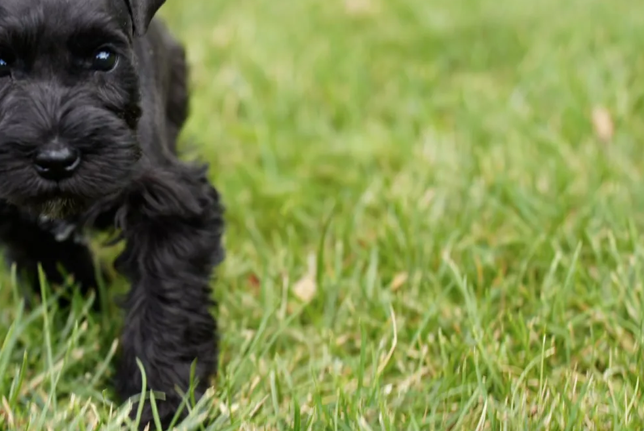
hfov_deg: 13.8
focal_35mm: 148
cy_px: 134
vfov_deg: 9.3
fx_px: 2649
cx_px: 128
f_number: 4
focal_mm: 90
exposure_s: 1/100
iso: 100
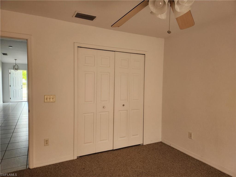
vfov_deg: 58.9
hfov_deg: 73.9
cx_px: 118
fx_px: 157
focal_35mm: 23
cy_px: 88
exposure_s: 1/180
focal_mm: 5.4
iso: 200
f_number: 1.8
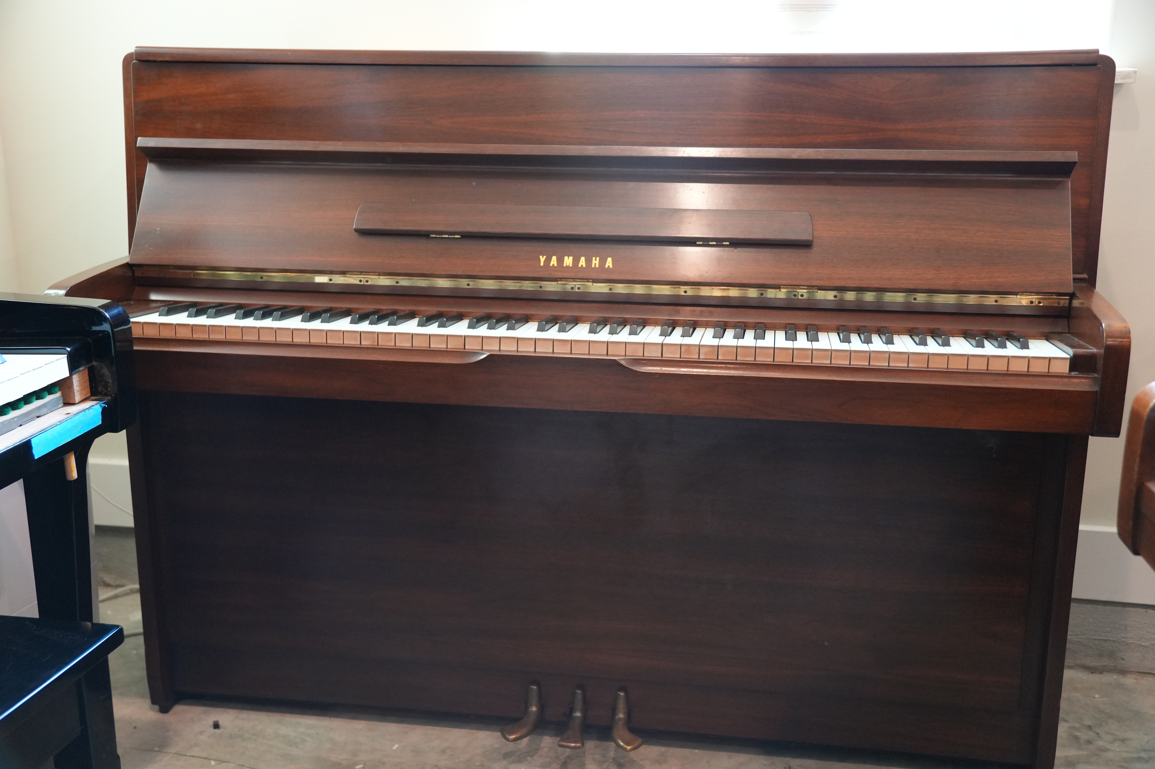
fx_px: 1203
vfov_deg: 35.5
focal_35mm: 38
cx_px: 578
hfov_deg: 51.3
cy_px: 384
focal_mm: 25
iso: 2000
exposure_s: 1/160
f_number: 2.8
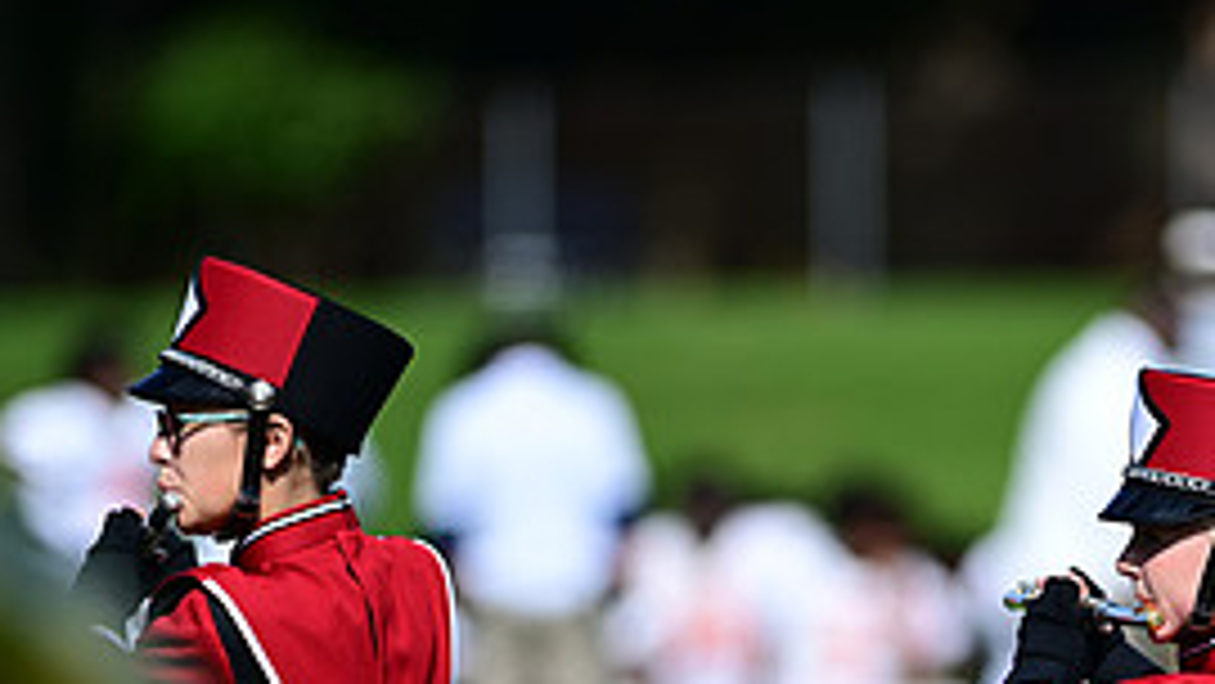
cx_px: 1080
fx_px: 21719
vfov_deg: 1.8
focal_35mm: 674
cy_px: 776
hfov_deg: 3.2
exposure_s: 1/1600
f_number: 2.8
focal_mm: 300
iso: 64
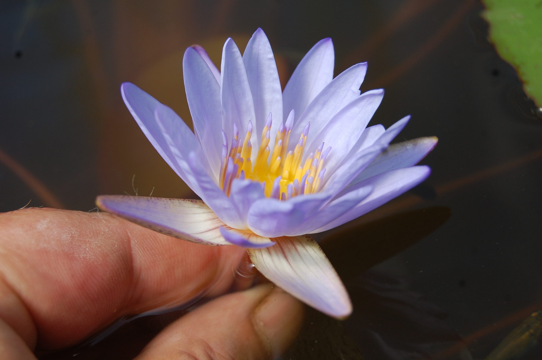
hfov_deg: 24.6
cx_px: 271
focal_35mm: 82
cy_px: 180
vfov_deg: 16.5
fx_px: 1241
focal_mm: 55
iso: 200
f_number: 8
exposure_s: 1/250
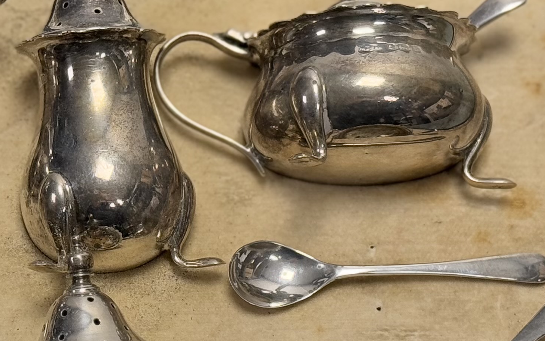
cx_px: 92
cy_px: 322
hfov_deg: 14.8
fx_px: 2080
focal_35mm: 140
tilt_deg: -65.4
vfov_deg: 9.3
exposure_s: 1/100
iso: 50
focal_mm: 6.76
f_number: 1.78
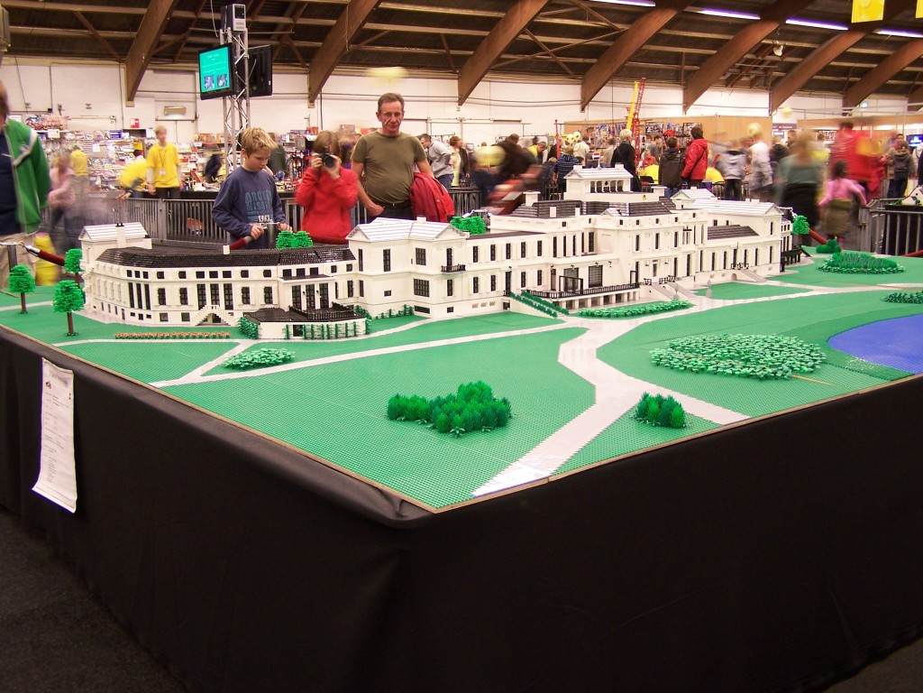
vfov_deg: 36.0
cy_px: 346
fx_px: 1067
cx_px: 462
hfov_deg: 46.8
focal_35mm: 40
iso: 80
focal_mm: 6.7
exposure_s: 1/2
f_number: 2.8
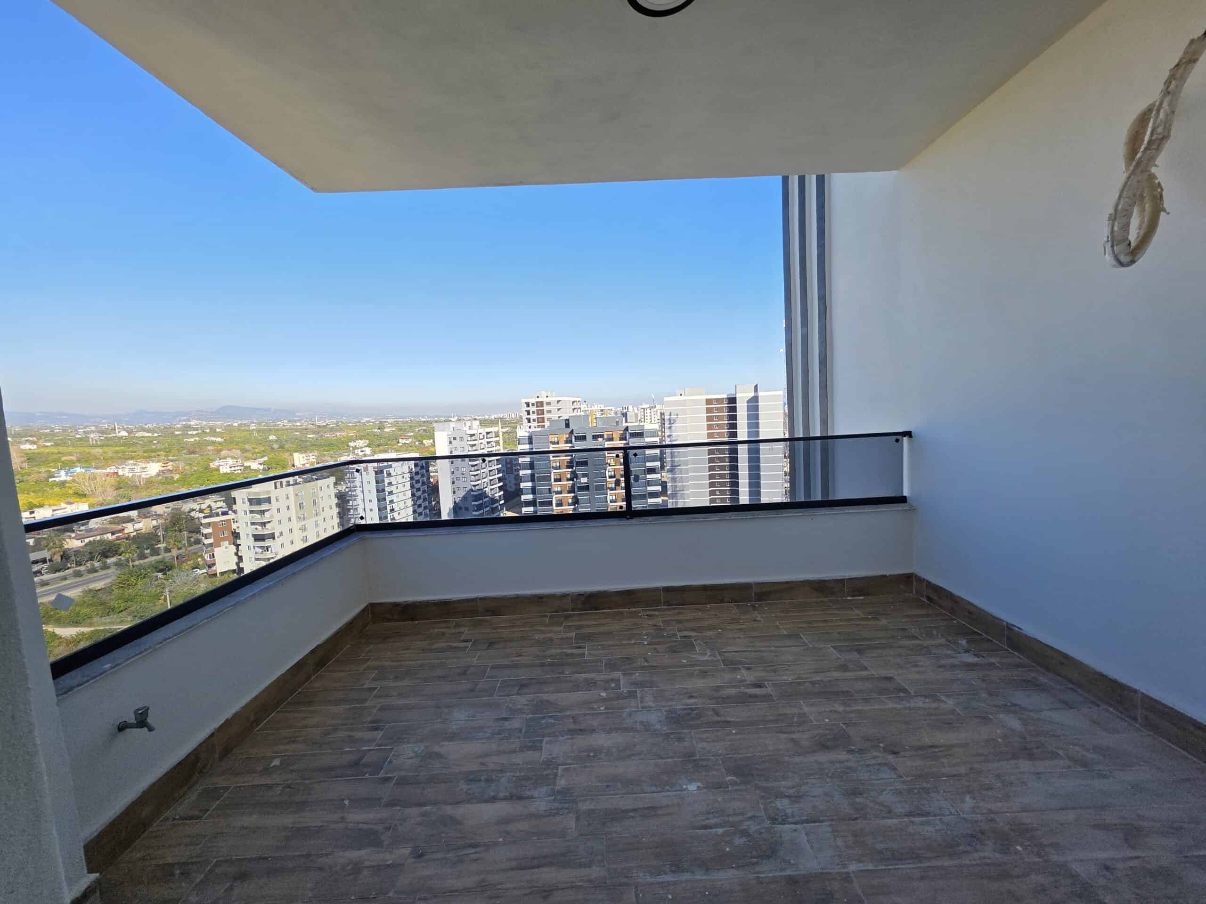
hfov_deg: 106.2
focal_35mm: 13
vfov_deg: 89.9
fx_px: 453
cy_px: 452
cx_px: 603
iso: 80
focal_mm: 2.2
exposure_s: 1/2000
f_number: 1.9
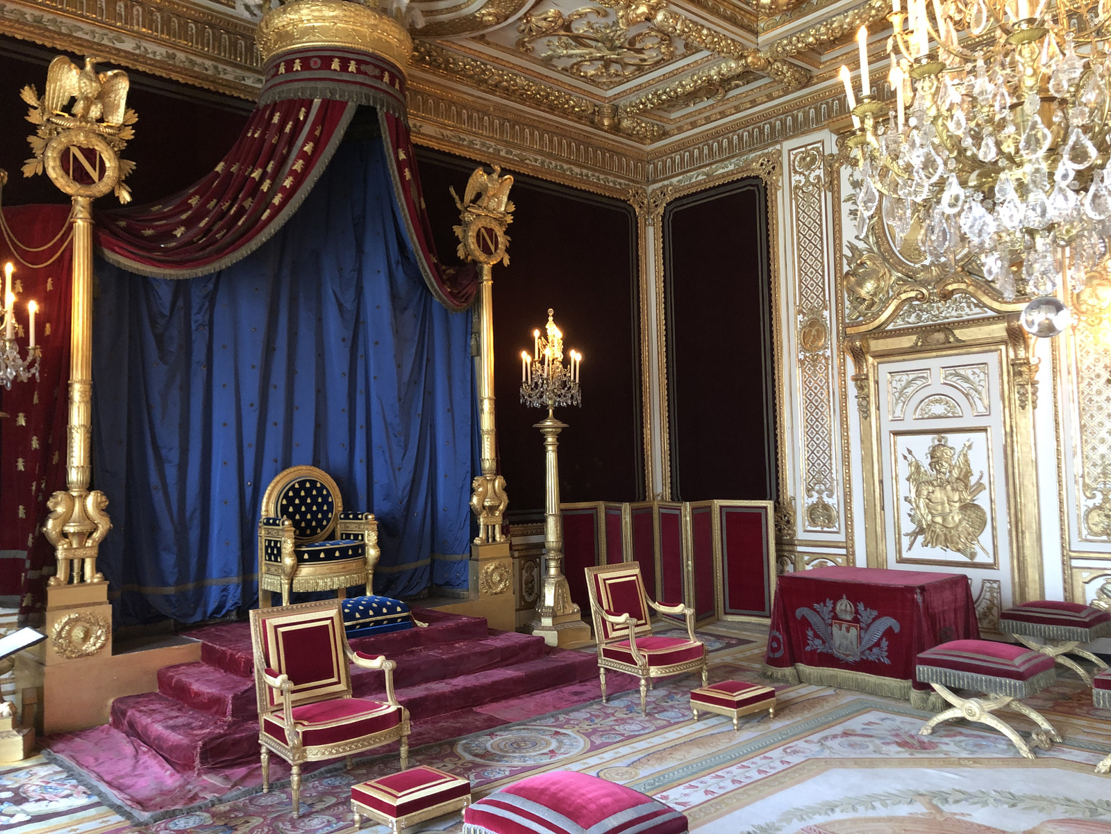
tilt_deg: +3.2
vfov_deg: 49.7
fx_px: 899
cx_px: 556
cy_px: 417
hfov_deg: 63.4
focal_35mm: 28
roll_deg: +2.1
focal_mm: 4
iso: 100
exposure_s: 1/4
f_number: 1.8
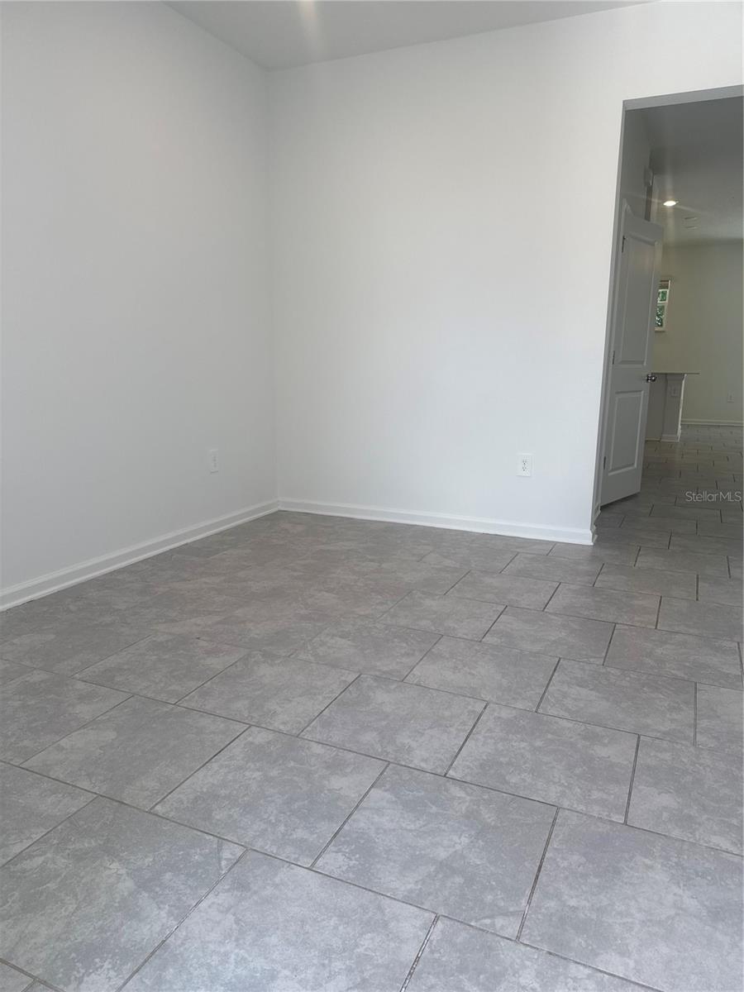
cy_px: 496
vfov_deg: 71.6
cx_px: 372
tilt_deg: -10.8
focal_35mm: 24
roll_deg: -1.1
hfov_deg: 56.8
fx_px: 688
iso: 80
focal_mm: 6.76
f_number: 1.78
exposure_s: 1/372
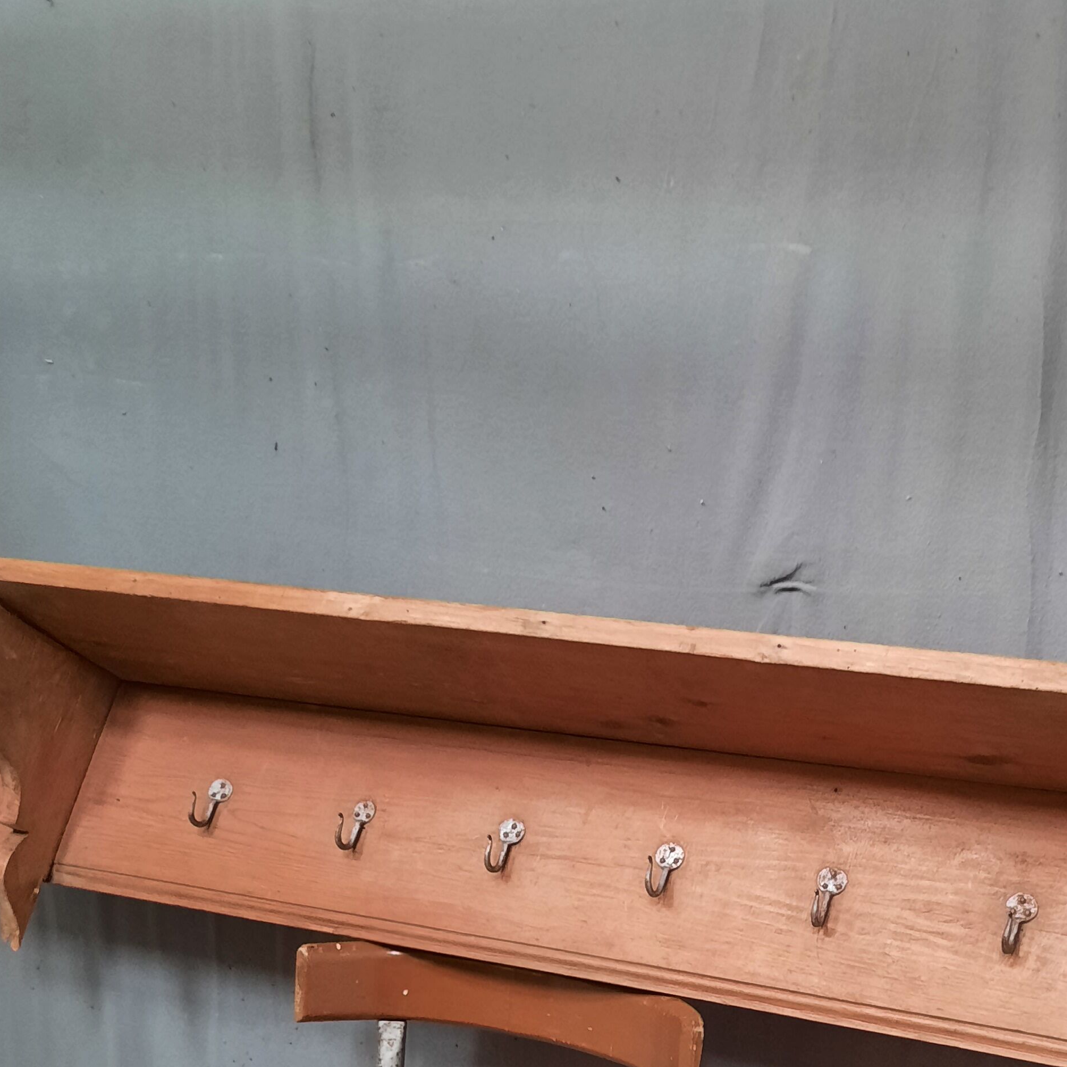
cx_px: 821
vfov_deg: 35.1
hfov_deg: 35.1
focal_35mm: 47
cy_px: 824
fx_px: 1639
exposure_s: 1/33
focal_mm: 4.6
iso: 320
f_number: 2
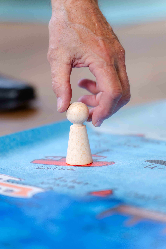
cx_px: 83
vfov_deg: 13.7
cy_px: 124
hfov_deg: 9.1
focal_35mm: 150
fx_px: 1037
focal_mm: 150
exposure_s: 1/250
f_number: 2.8
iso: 400
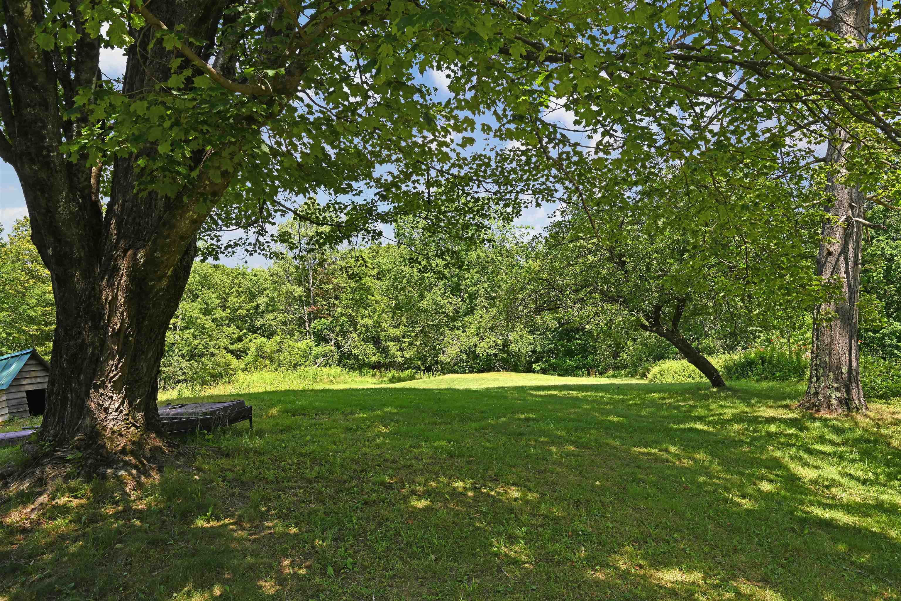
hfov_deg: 73.7
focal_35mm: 24
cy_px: 300
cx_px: 450
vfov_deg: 53.1
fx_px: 601
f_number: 14
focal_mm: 24
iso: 100
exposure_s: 1/30
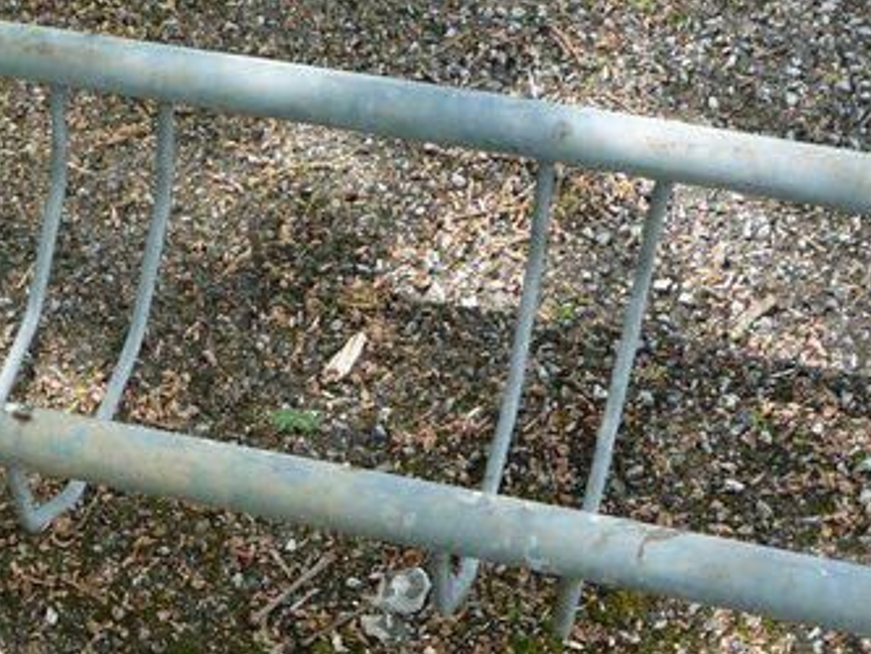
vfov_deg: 16.4
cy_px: 471
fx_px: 2265
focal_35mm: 90
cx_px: 112
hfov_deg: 21.4
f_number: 3.5
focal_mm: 5.2
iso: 100
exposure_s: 1/100
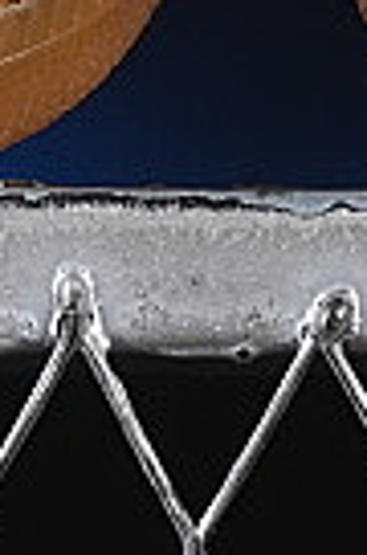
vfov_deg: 3.4
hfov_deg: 2.3
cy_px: -722
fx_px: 9175
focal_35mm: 597
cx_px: 249
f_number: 8
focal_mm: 50
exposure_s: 1/80
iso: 160
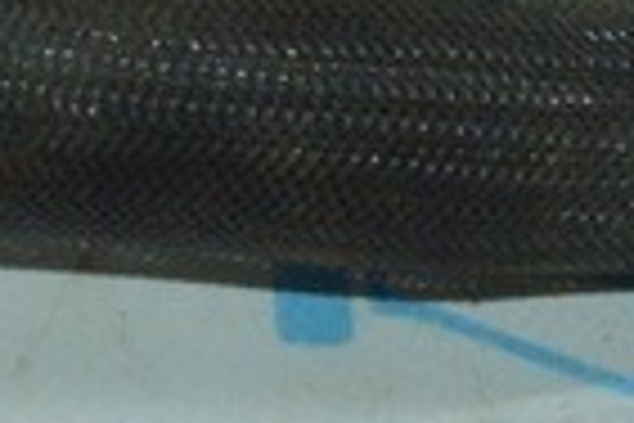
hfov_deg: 7.4
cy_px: -425
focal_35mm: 273
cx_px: -292
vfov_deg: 5.0
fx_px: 4801
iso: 1400
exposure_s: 1/30
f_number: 25
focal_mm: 25
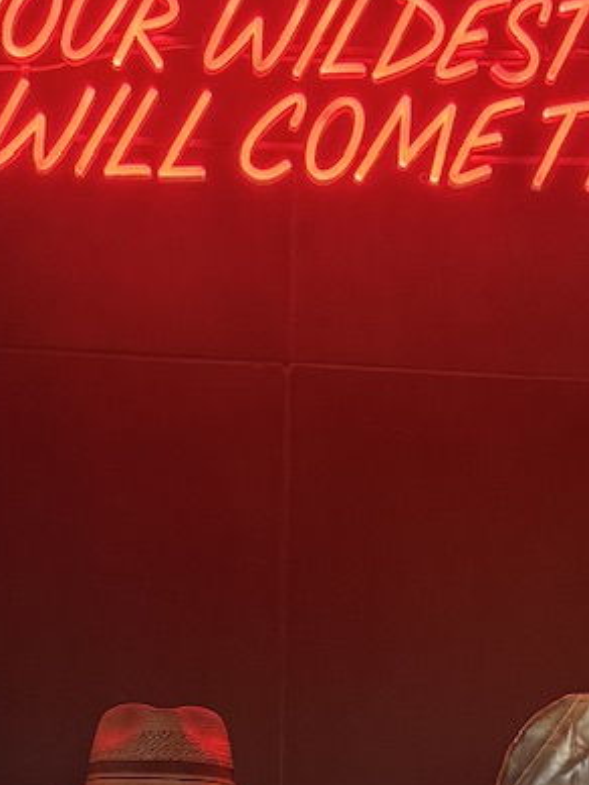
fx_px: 1791
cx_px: 266
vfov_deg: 21.5
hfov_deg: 18.7
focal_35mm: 79
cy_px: 1106
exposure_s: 1/40
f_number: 1.78
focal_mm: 6.76
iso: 800
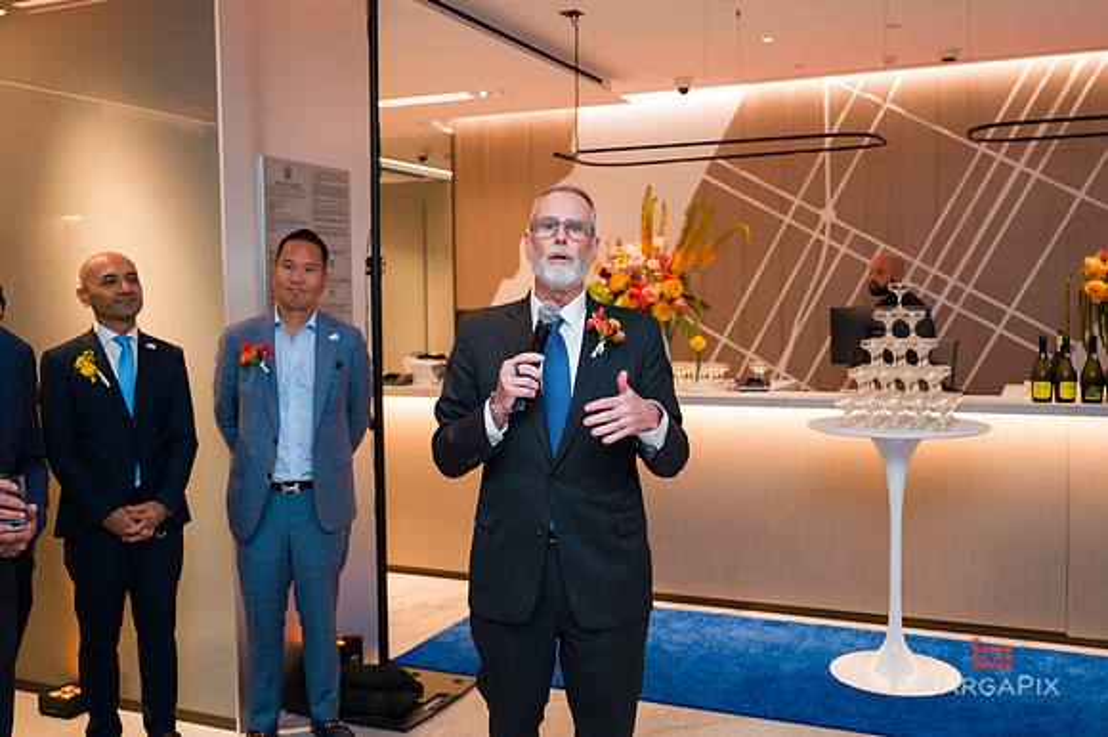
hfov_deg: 54.6
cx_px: 563
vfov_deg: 37.9
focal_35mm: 35
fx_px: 1074
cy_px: 363
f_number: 3.2
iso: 800
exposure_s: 1/160
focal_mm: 32.5
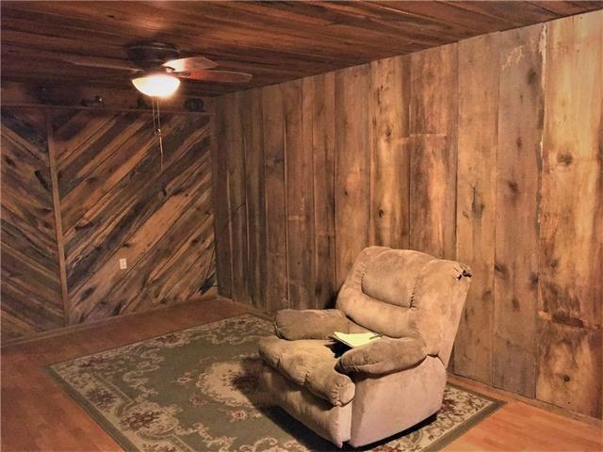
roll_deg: +1.9
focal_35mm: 29
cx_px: 302
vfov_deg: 48.2
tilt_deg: -6.9
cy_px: 226
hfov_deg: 61.7
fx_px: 505
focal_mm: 4.15
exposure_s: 1/15
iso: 800
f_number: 2.2
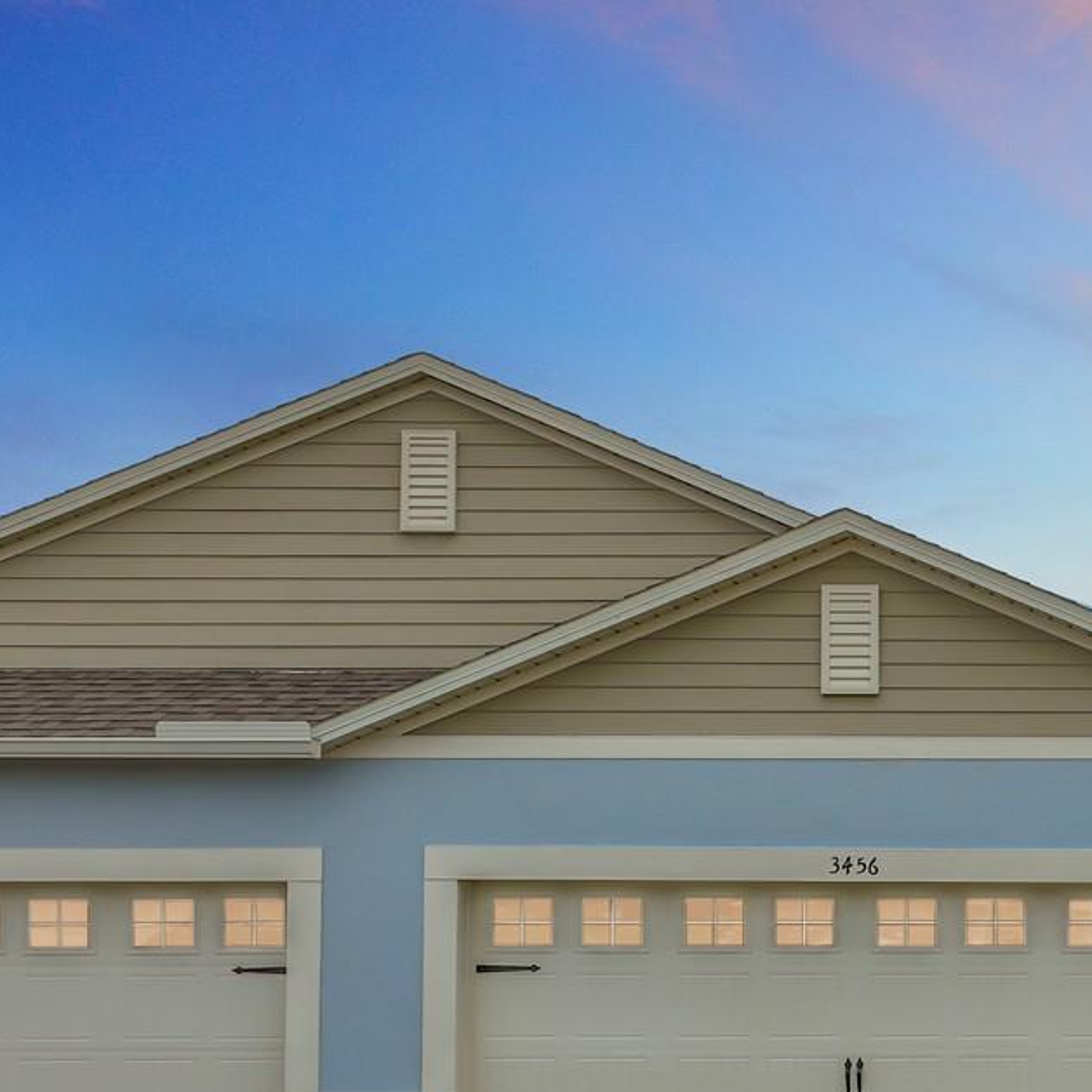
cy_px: 875
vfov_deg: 30.8
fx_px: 1927
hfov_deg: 29.2
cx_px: 1139
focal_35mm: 54
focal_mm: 12.29
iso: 100
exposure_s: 1/2000
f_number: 2.8
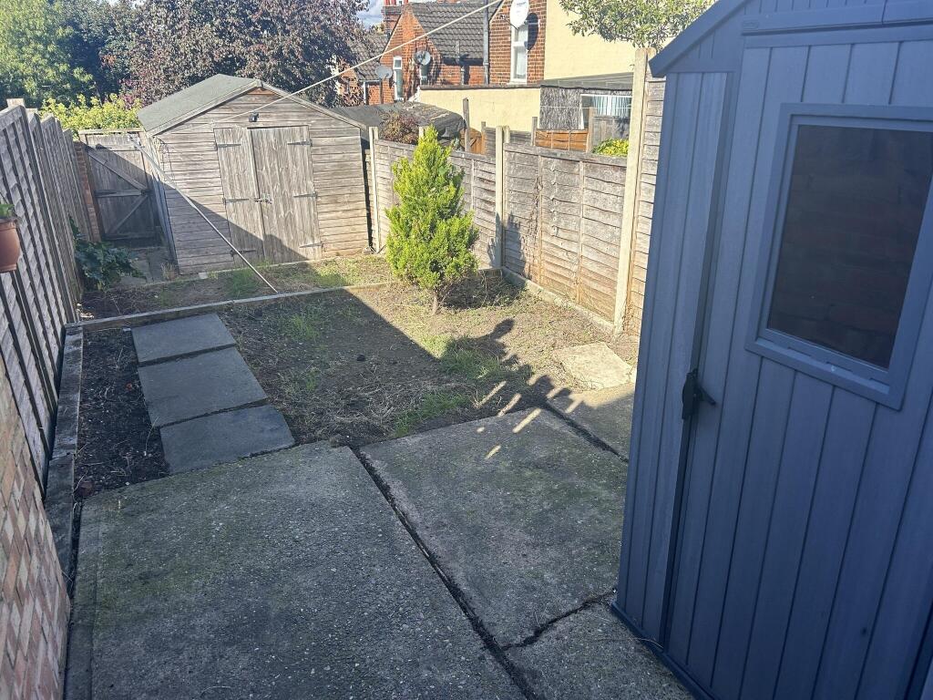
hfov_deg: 67.3
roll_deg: -0.1
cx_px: 466
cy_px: 350
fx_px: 701
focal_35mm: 26
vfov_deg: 53.1
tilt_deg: -22.8
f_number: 1.5
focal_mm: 5.7
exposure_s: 1/1553
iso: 50
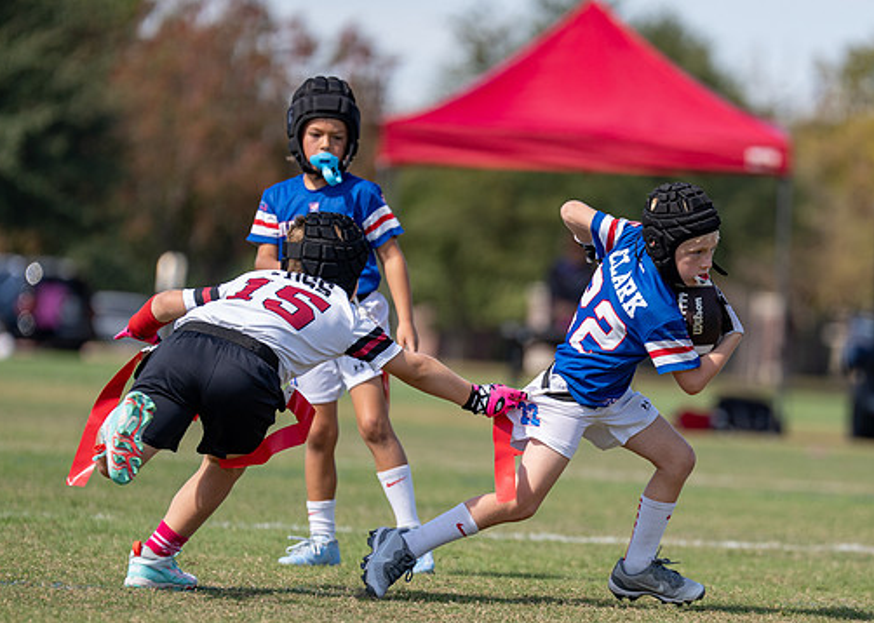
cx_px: 594
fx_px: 8509
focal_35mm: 343
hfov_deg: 5.9
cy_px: 382
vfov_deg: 4.2
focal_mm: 200
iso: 100
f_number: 2.8
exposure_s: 1/1000
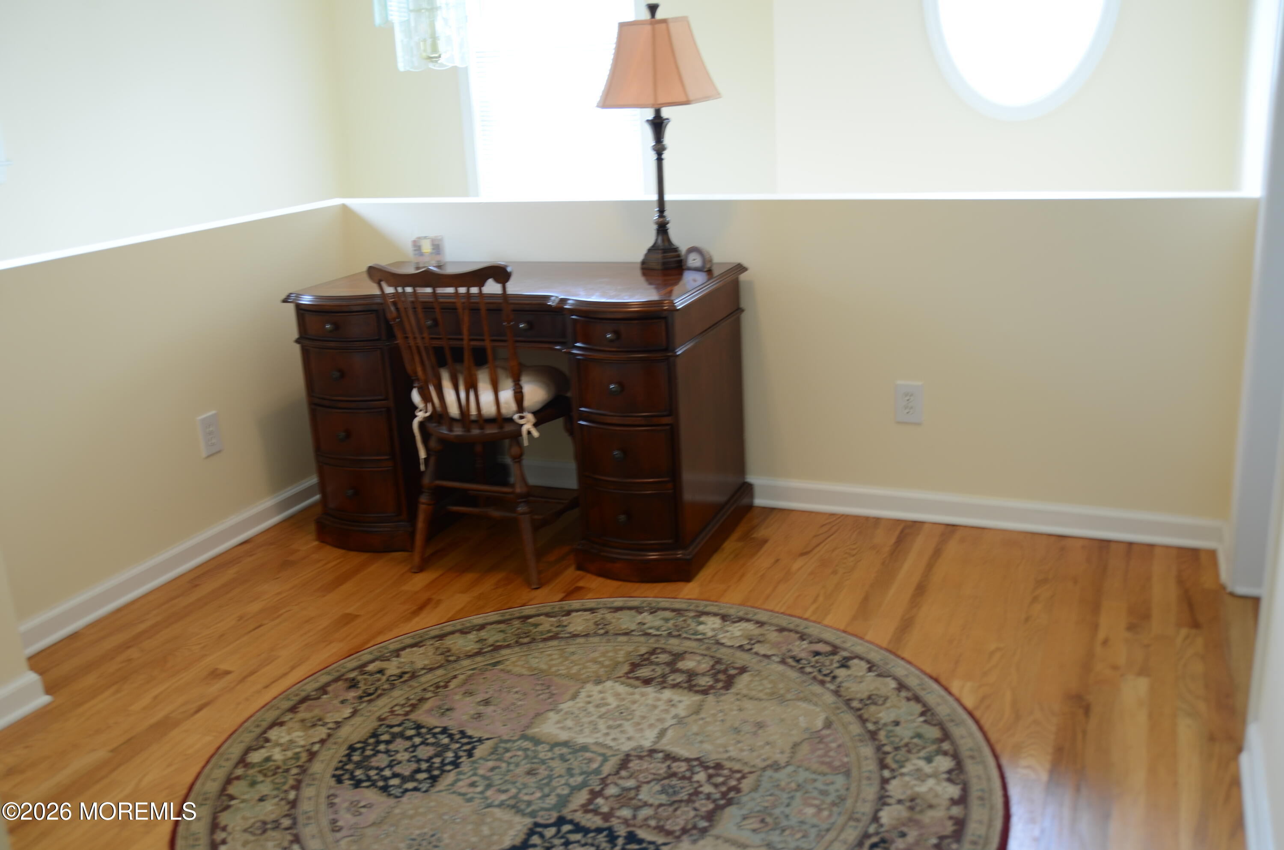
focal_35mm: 33
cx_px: 642
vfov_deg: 39.8
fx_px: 1175
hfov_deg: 57.3
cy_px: 425
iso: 100
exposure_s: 1/8
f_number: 3.8
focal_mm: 22
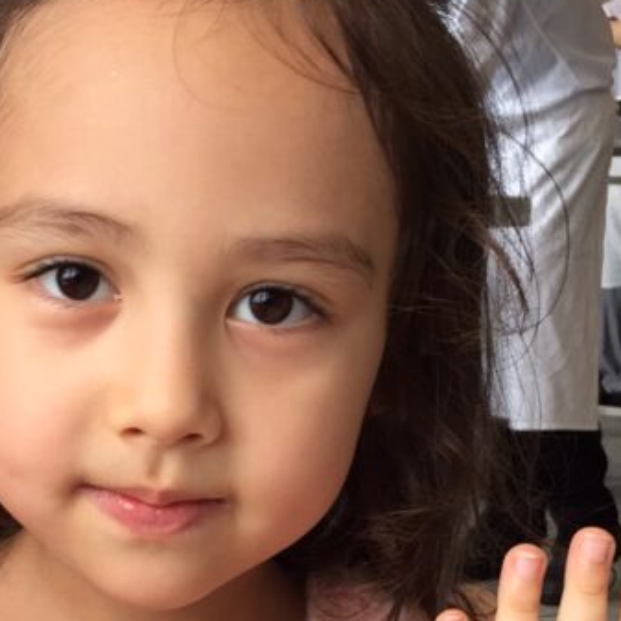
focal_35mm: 78
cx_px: 142
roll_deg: +0.3
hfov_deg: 22.0
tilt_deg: -16.1
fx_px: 1583
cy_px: 623
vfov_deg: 21.4
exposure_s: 1/100
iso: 50
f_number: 2.2
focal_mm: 4.15
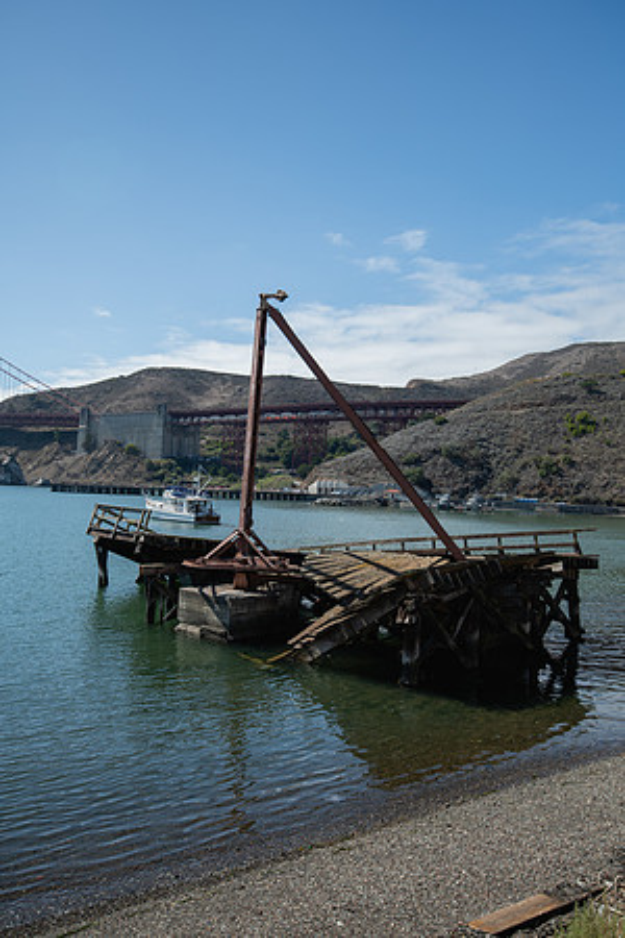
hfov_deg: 43.6
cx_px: 312
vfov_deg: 61.9
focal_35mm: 30
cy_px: 469
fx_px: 781
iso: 125
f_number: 3.5
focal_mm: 30
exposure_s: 1/2000
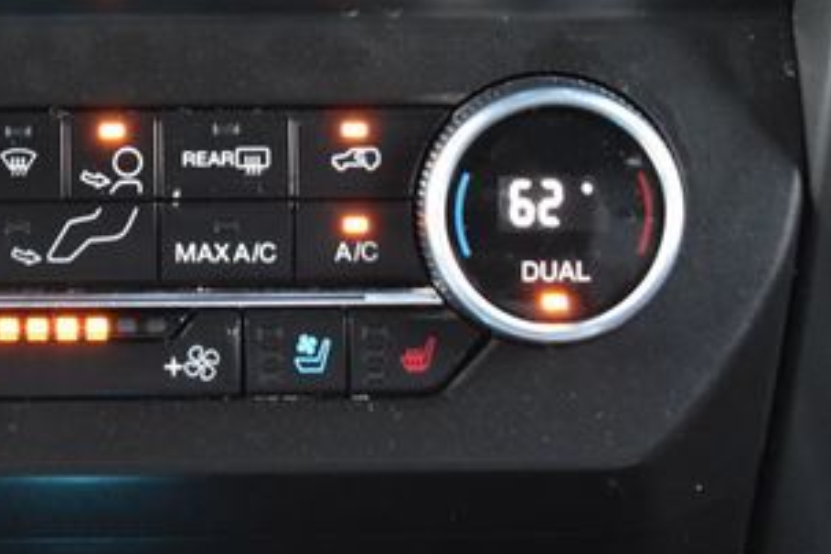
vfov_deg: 7.9
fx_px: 4017
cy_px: 8
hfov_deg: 11.7
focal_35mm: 174
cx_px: 52
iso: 1600
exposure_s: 1/6
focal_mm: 55
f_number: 5.6
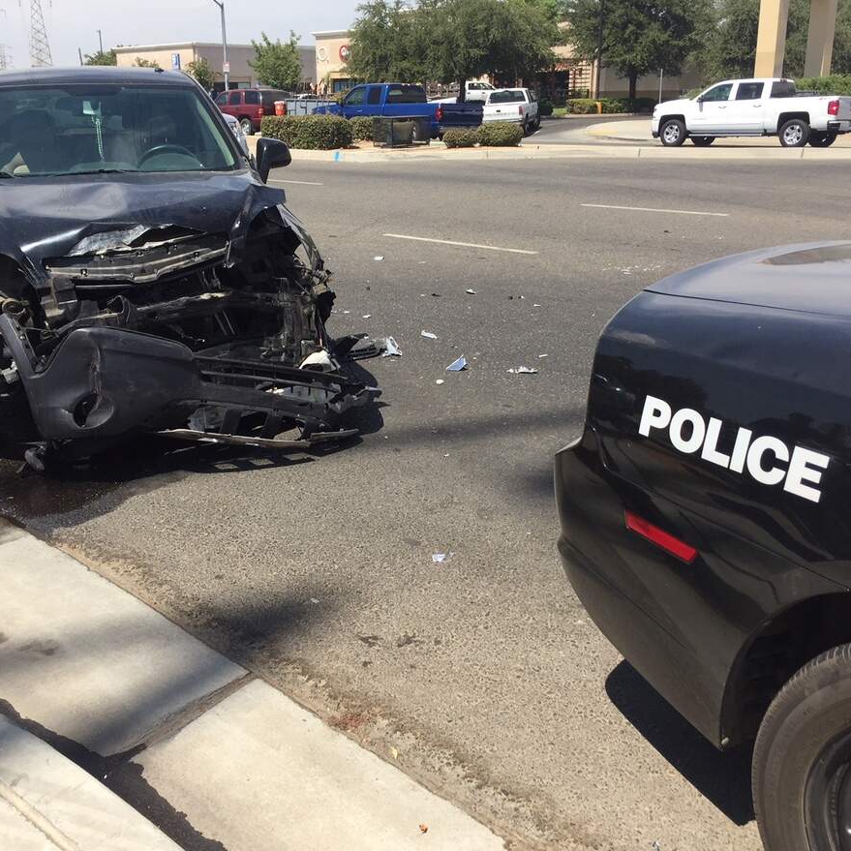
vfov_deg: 47.2
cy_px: 419
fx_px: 973
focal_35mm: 35
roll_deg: +1.2
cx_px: 393
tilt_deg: -17.7
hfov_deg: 47.2
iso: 32
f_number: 2.2
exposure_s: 1/1799
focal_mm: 4.15
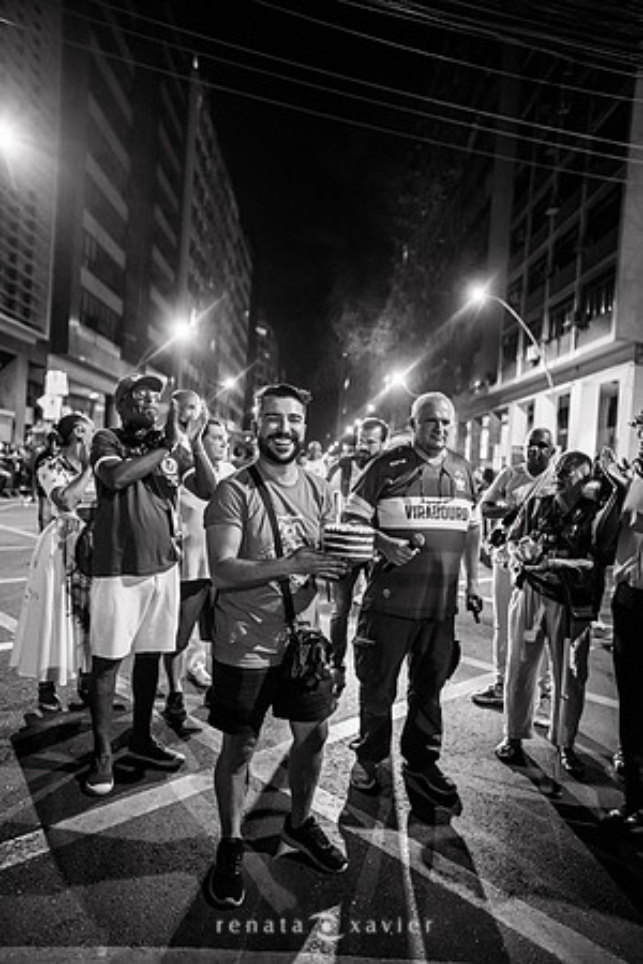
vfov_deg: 73.7
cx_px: 322
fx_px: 643
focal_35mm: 24
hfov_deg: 53.1
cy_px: 482
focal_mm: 24
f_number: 2
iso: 2500
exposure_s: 1/200
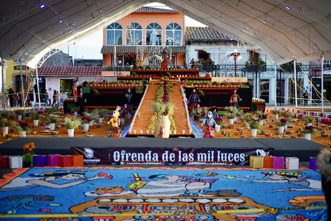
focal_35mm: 52
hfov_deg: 38.2
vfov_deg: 26.0
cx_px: 166
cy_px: 110
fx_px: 478
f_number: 1.8
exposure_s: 1/125
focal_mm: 35
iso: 320
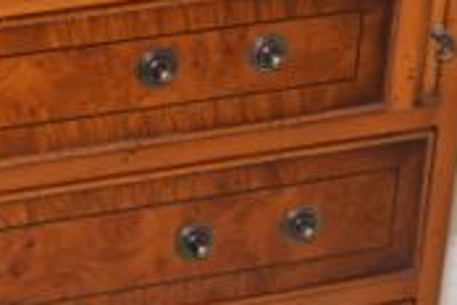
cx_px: -165
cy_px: -243
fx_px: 2805
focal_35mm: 221
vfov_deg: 6.1
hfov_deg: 9.1
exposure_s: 1/125
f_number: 5
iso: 400
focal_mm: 40
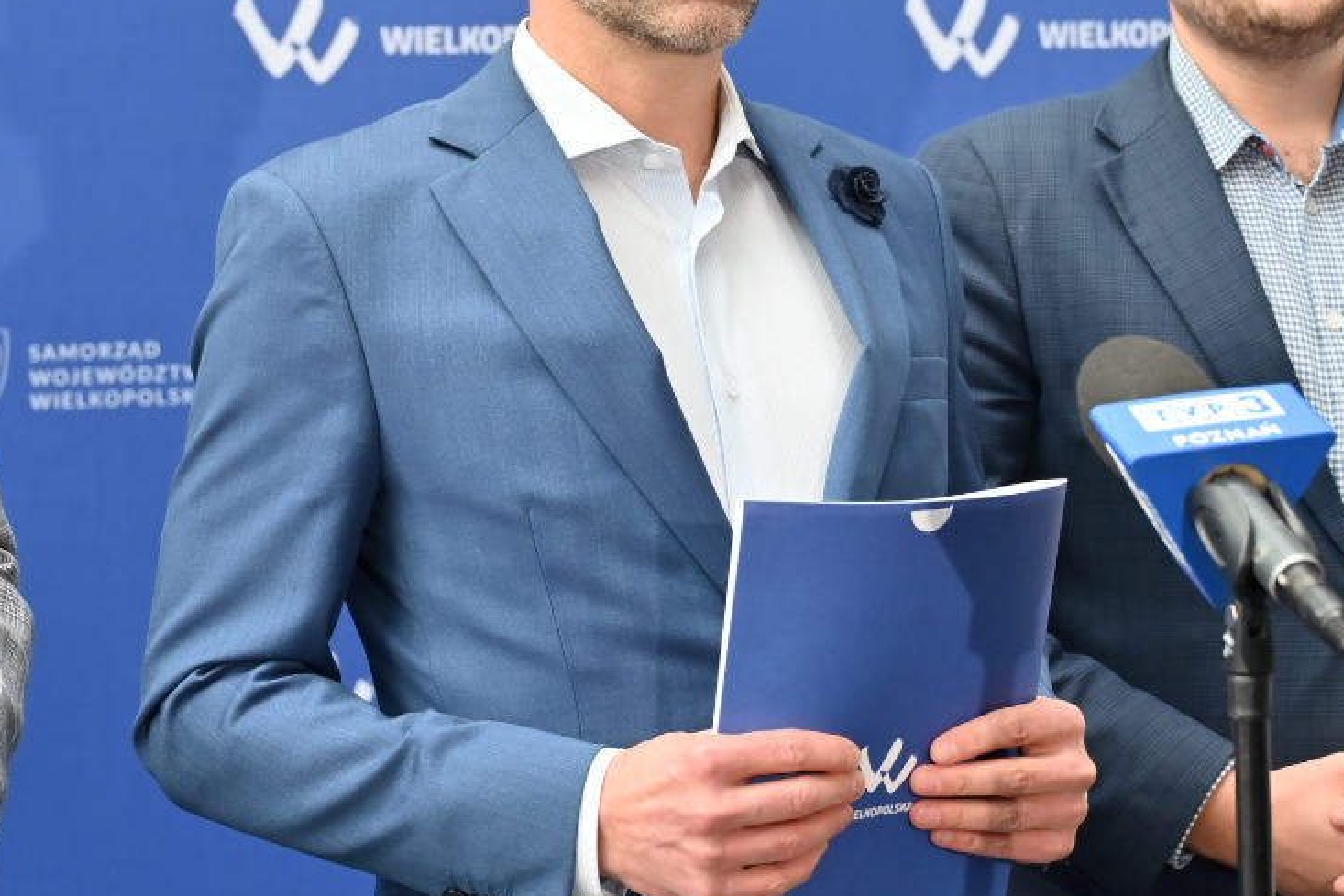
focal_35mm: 95
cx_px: 418
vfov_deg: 14.4
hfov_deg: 21.4
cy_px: 354
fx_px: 3547
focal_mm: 43
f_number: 4
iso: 900
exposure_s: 1/160
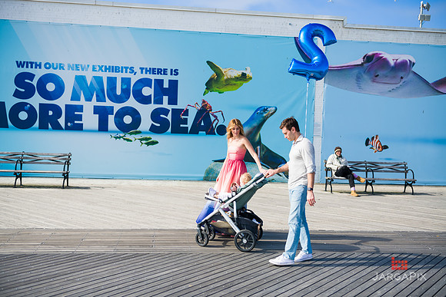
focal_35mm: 38
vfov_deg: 35.1
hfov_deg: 50.7
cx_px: 223
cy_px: 148
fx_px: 471
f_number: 5
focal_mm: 38
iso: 200
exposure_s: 1/2000
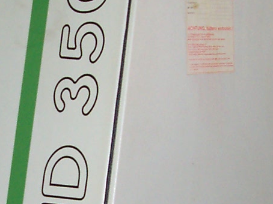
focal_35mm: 135
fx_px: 1064
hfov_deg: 14.5
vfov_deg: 10.9
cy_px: 211
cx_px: 51
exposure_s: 1/60
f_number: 2.8
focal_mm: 5.6
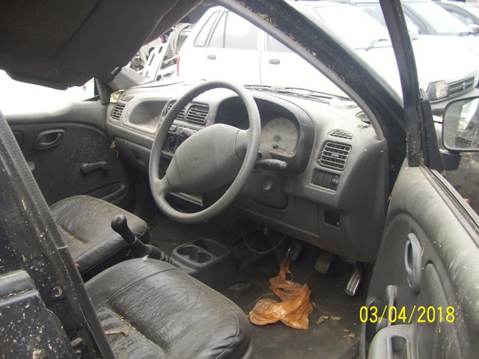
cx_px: 240
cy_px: 180
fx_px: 470
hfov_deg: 54.0
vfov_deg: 41.8
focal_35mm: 34
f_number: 2.9
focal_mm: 5.7
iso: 80
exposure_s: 1/125
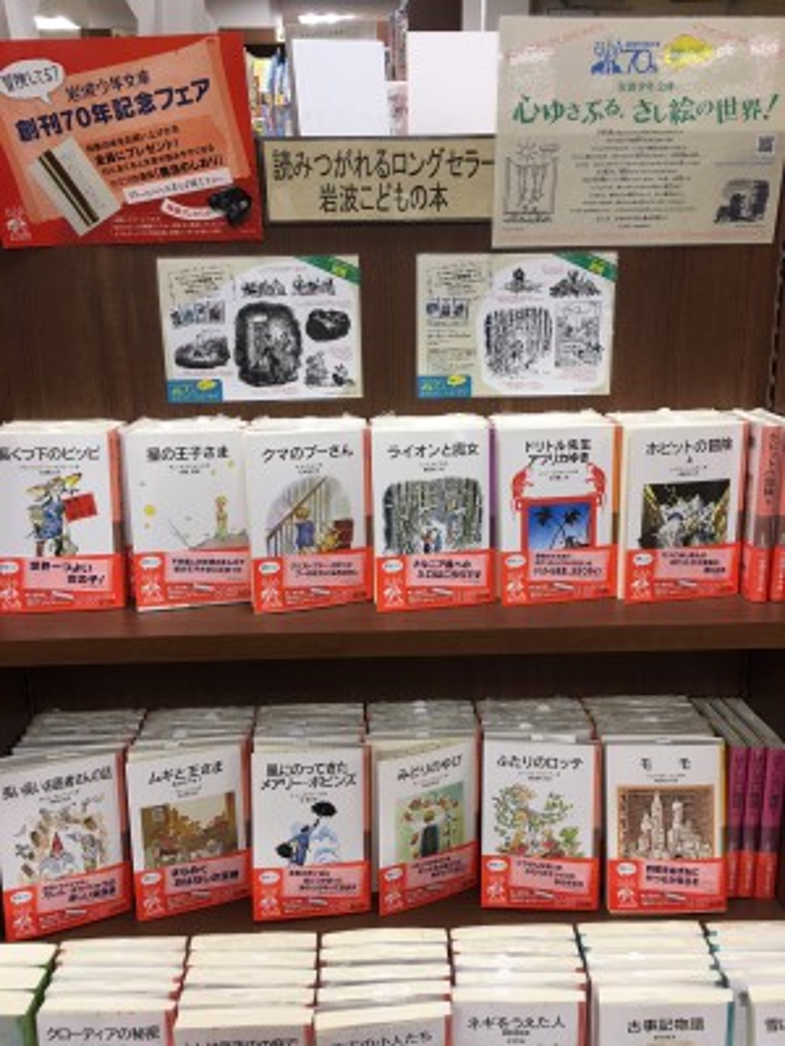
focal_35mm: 29
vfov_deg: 61.7
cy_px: 523
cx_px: 392
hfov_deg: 48.2
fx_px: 877
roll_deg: -0.2
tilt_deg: -19.8
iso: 25
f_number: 2.2
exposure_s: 1/30
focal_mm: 4.15
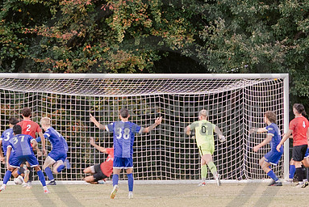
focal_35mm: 442
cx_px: 152
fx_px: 3797
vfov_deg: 3.1
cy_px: 39
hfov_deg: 4.7
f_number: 3.2
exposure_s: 1/125
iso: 640
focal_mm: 90
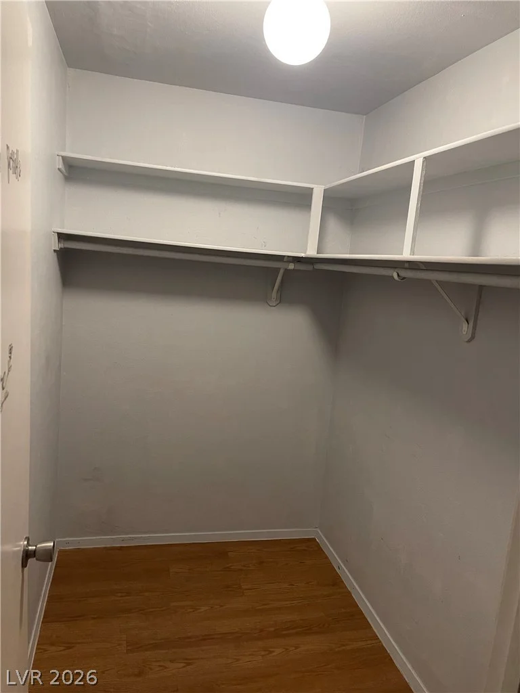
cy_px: 346
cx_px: 260
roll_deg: -5.4
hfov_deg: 54.9
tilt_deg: -8.8
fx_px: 501
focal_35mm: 25
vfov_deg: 69.4
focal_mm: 5.1
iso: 320
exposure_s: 1/60
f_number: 1.6
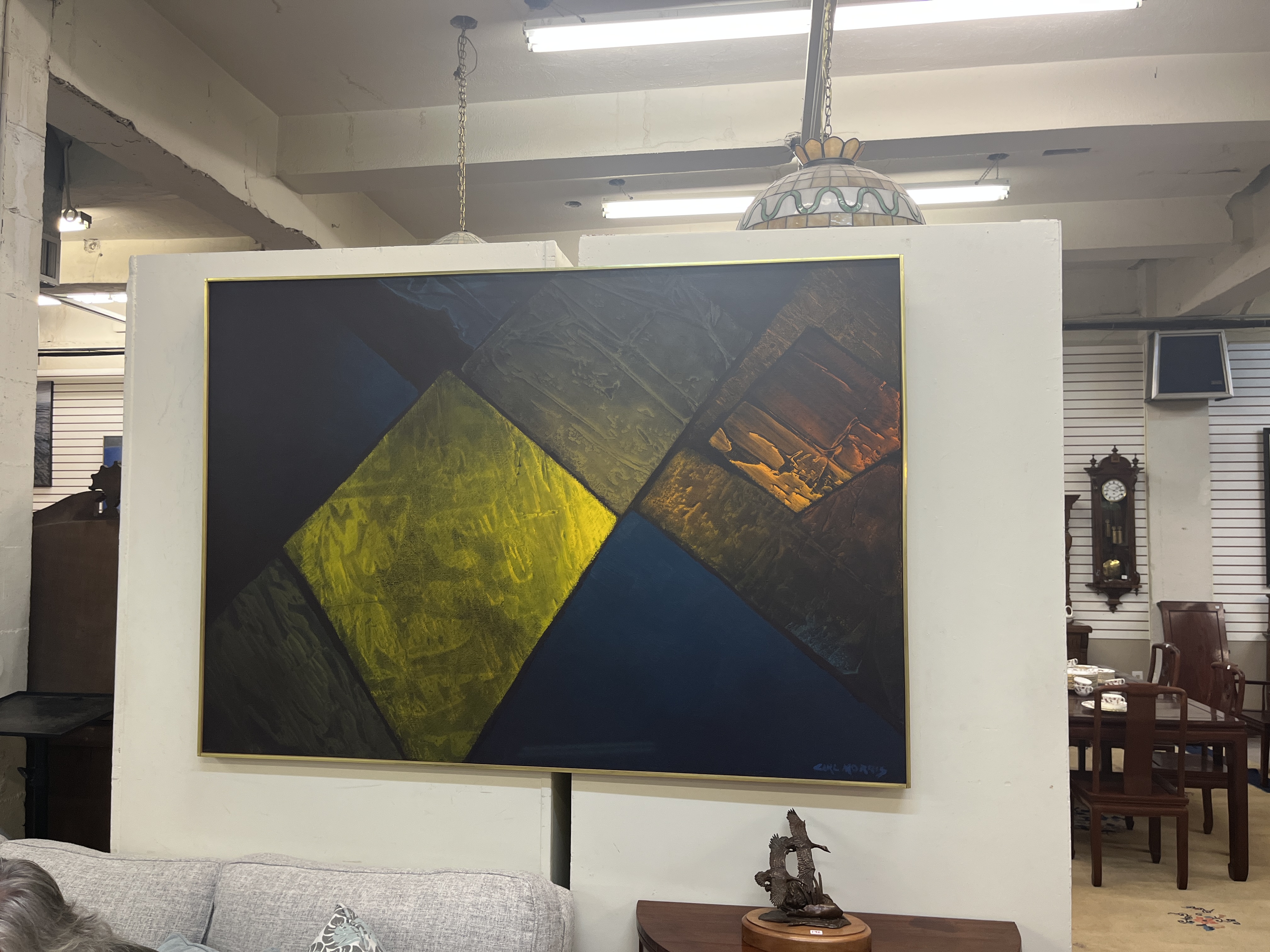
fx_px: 954
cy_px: 476
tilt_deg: +3.4
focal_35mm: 26
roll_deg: +0.1
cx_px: 635
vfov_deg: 53.1
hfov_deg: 67.3
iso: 80
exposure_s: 1/60
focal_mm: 5.1
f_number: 1.6
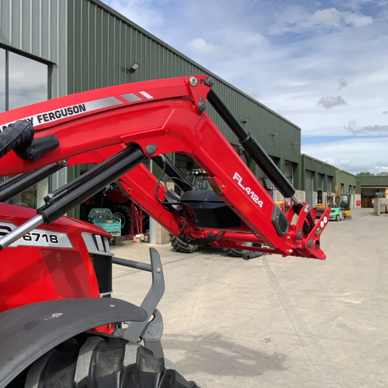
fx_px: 444
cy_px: 198
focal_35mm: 35
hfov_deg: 46.6
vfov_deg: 47.2
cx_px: 137
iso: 16
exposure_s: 1/1311
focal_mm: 3
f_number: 1.8
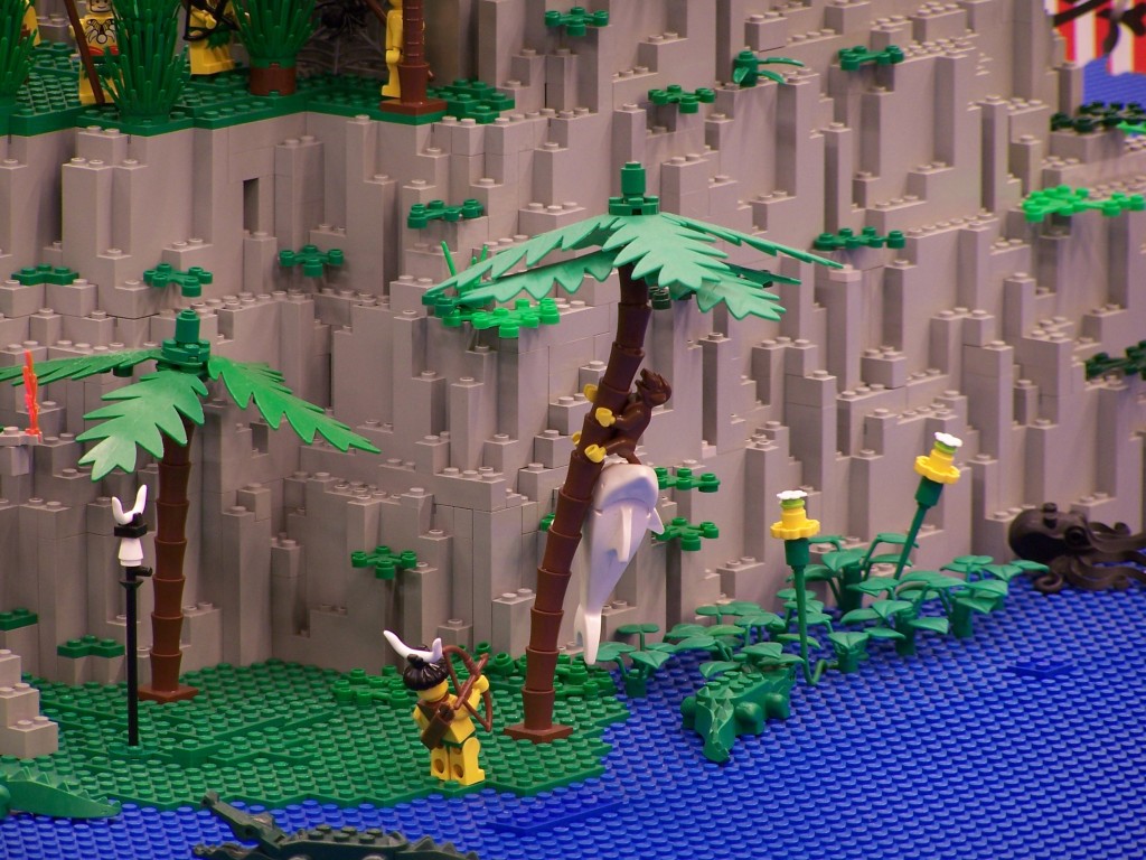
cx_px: 573
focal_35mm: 288
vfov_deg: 5.2
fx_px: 9535
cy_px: 430
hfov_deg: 6.9
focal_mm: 47.7
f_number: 3.6
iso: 80
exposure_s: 1/2
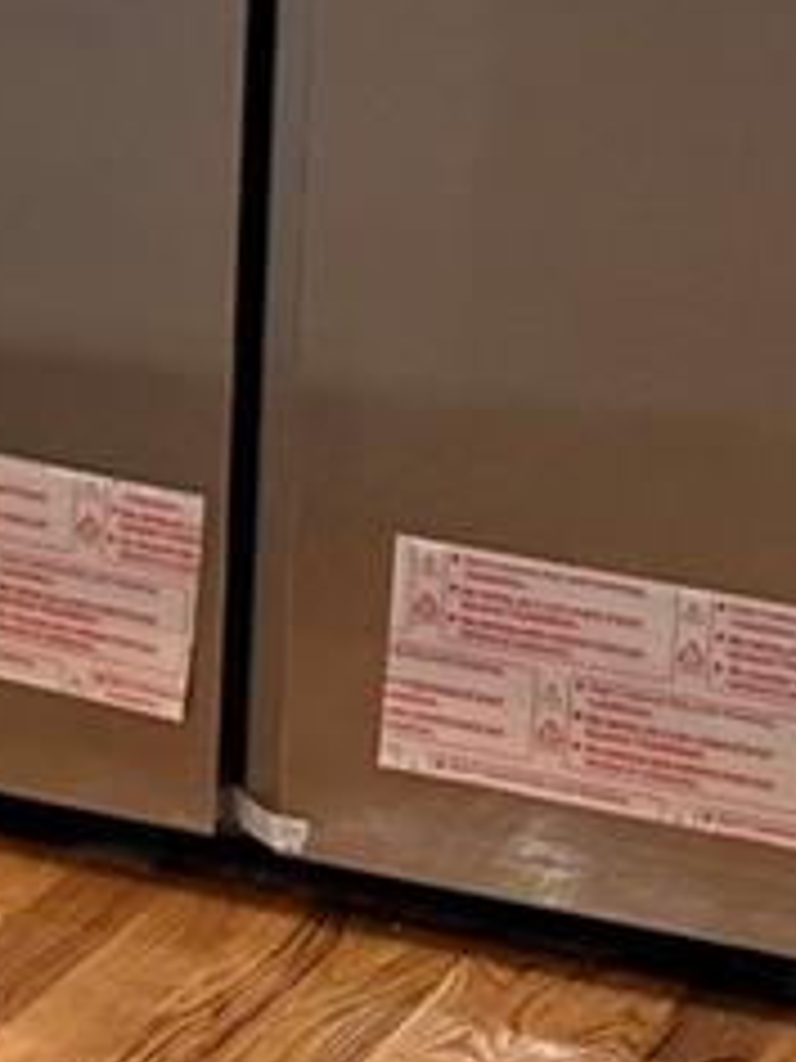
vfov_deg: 12.2
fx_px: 4783
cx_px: -1722
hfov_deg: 8.0
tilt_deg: -4.0
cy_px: -454
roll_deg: -1.1
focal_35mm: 156
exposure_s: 1/120
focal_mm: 6.76
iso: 125
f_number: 1.78
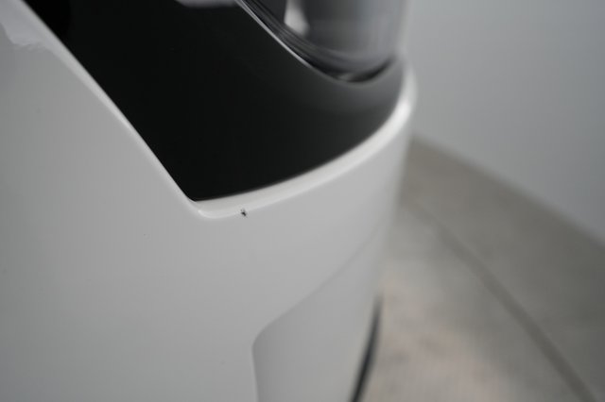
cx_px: 302
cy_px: 201
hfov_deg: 65.5
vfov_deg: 46.4
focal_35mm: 28
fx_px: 470
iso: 1600
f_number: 5.6
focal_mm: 28
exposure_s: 1/80
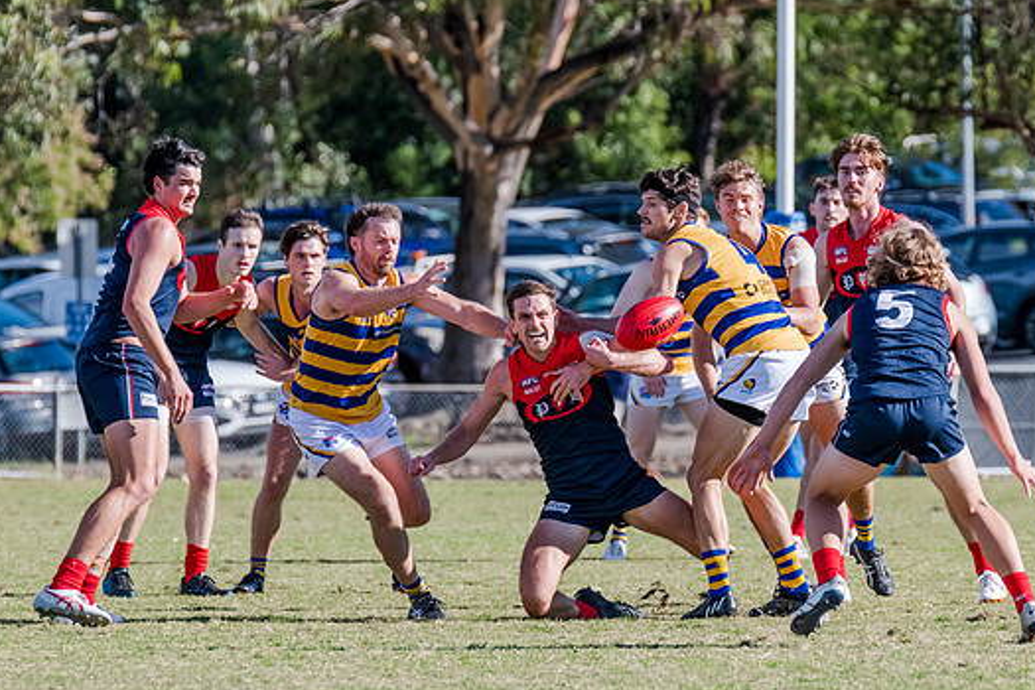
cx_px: 590
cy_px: 338
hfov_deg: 3.5
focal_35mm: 587
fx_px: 16875
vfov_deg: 2.3
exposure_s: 1/1600
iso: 800
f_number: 7.1
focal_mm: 360
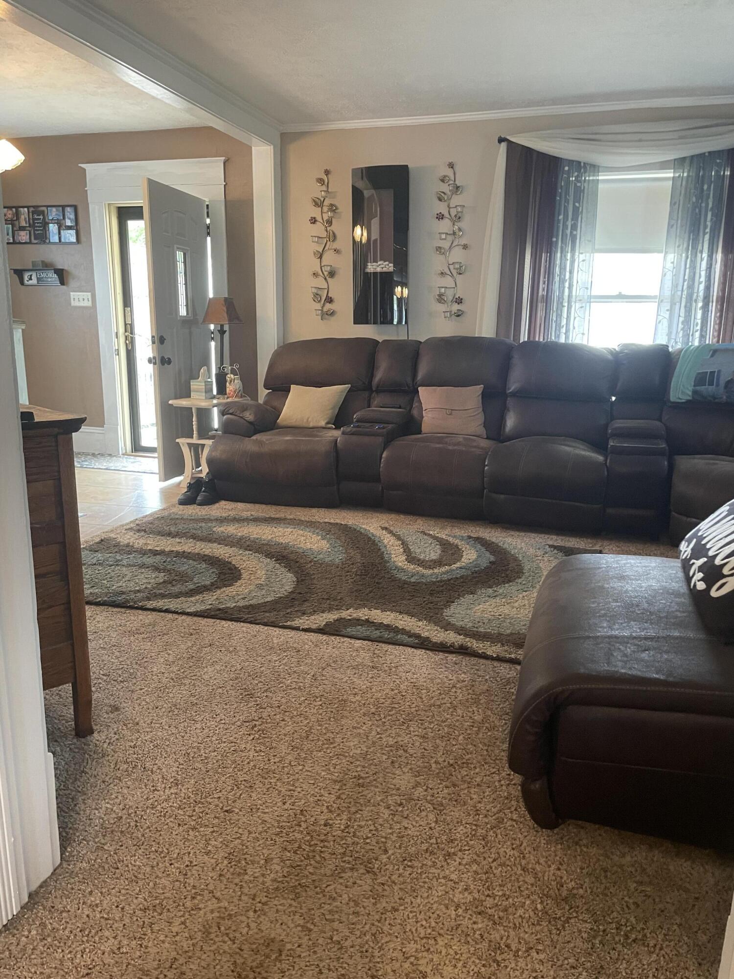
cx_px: 367
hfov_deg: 53.1
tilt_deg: -11.7
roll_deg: +0.3
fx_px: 735
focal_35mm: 26
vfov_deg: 67.3
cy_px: 490
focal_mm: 4.2
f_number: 1.6
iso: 400
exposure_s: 1/60
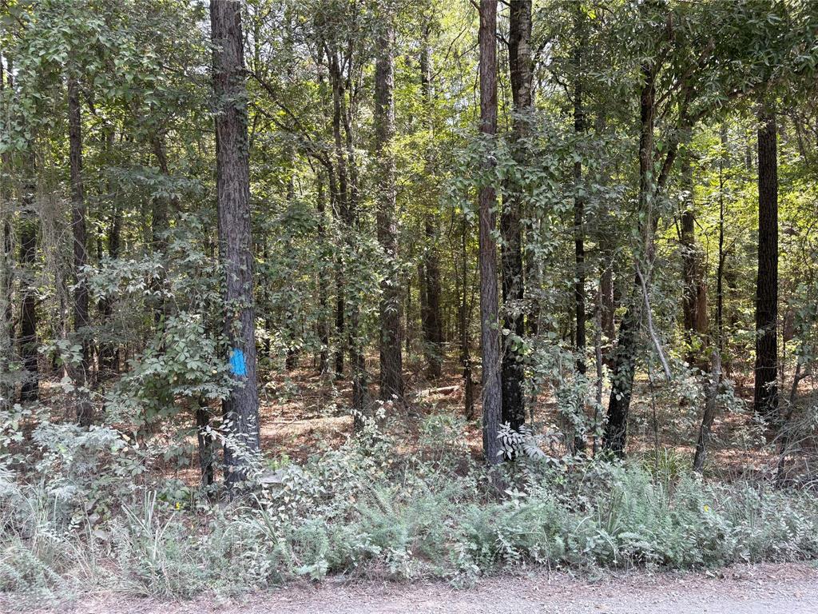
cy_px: 307
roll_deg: +1.4
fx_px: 614
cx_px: 409
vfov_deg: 53.1
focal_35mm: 26
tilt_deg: +3.9
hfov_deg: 67.3
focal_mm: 5.96
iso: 32
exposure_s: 1/145
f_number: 1.6
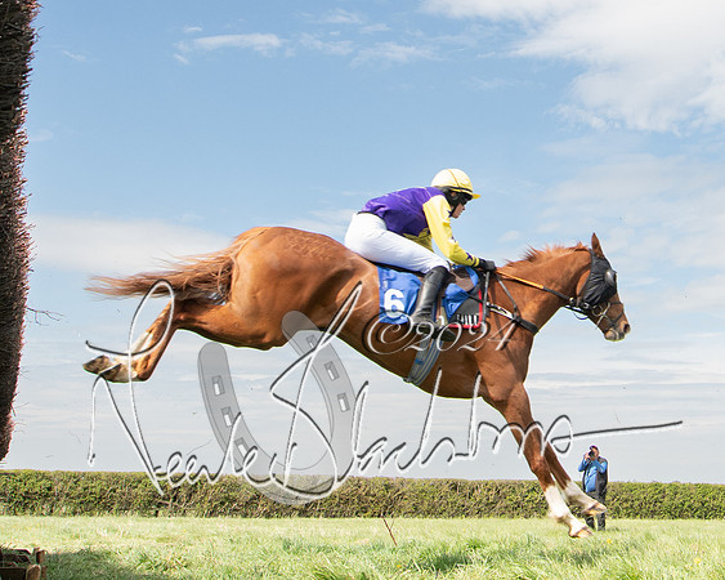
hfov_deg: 36.1
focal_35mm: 50
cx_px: 578
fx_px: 1074
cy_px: 150
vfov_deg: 29.7
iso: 800
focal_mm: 20
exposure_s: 1/1100
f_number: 8
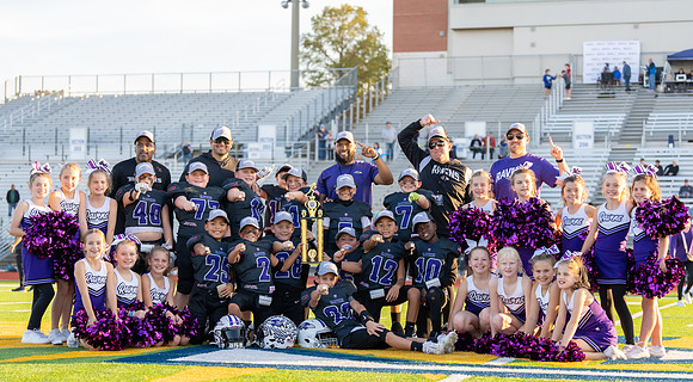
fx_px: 1445
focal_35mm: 79
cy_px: 238
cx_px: 334
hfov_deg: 27.0
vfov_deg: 15.1
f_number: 2.8
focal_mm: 70
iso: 100
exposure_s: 1/200
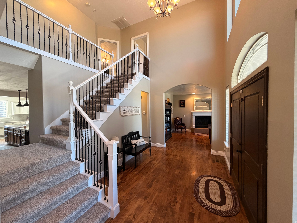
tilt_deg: -0.8
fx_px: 120
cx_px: 148
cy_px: 112
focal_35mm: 14
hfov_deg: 102.1
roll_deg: +1.1
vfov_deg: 85.7
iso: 250
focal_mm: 2.22
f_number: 2.2
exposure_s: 1/60
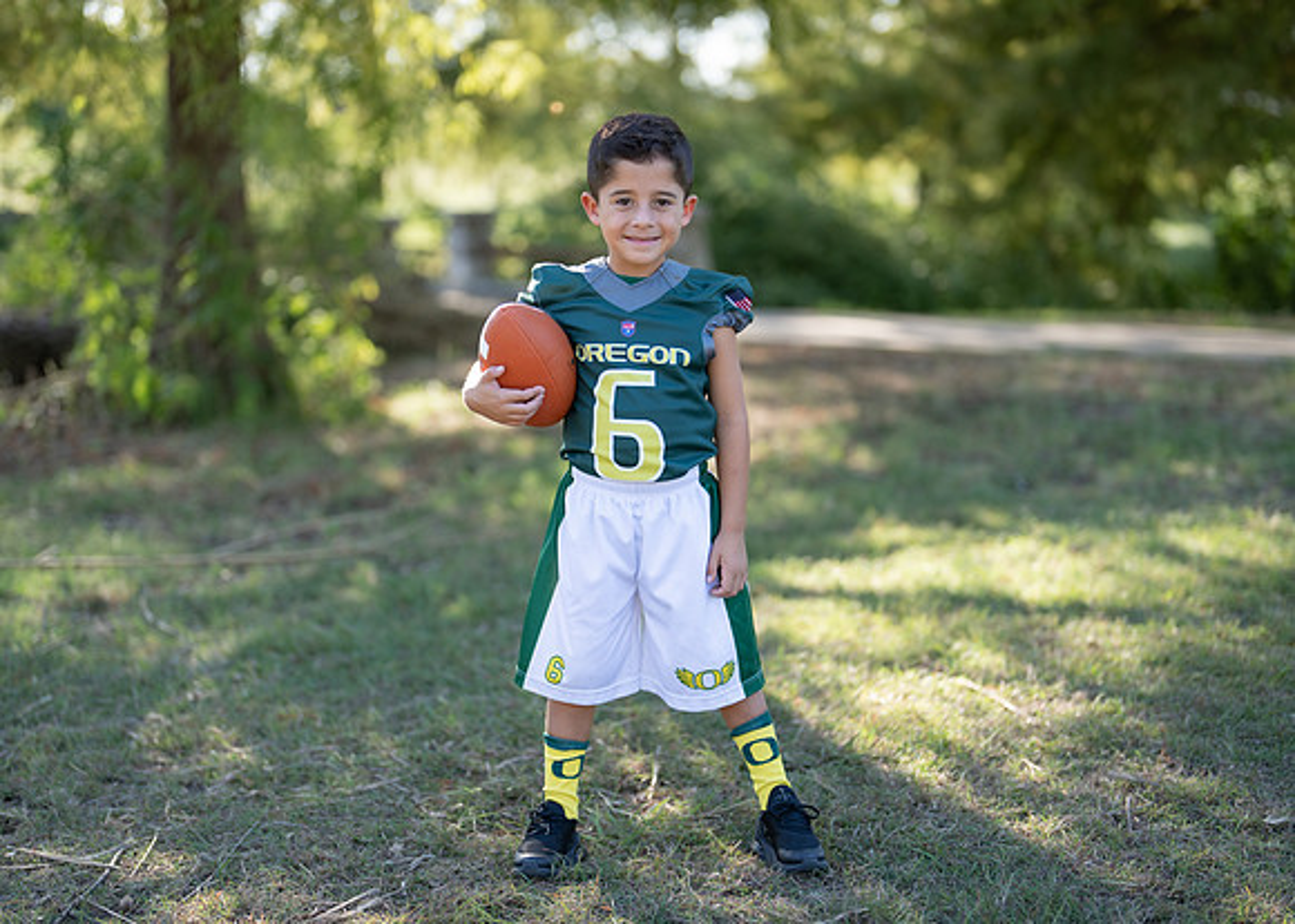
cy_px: 491
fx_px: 2097
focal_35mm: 57
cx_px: 637
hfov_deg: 34.3
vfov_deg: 24.9
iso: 100
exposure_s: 1/1250
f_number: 1.2
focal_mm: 50
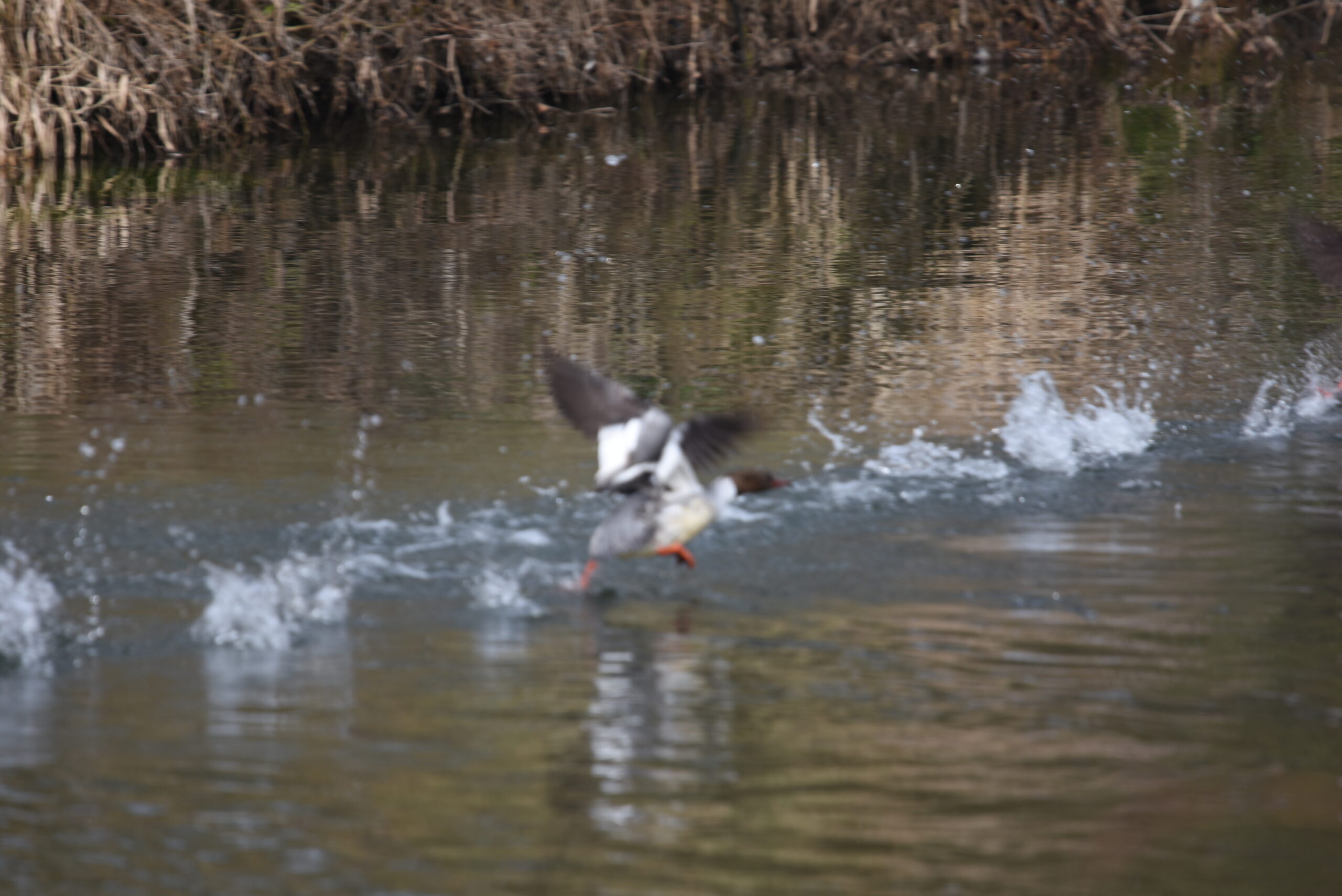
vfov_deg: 3.1
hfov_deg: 4.6
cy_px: 448
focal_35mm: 450
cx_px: 671
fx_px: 16778
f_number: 4
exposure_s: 1/500
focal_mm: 300
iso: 125
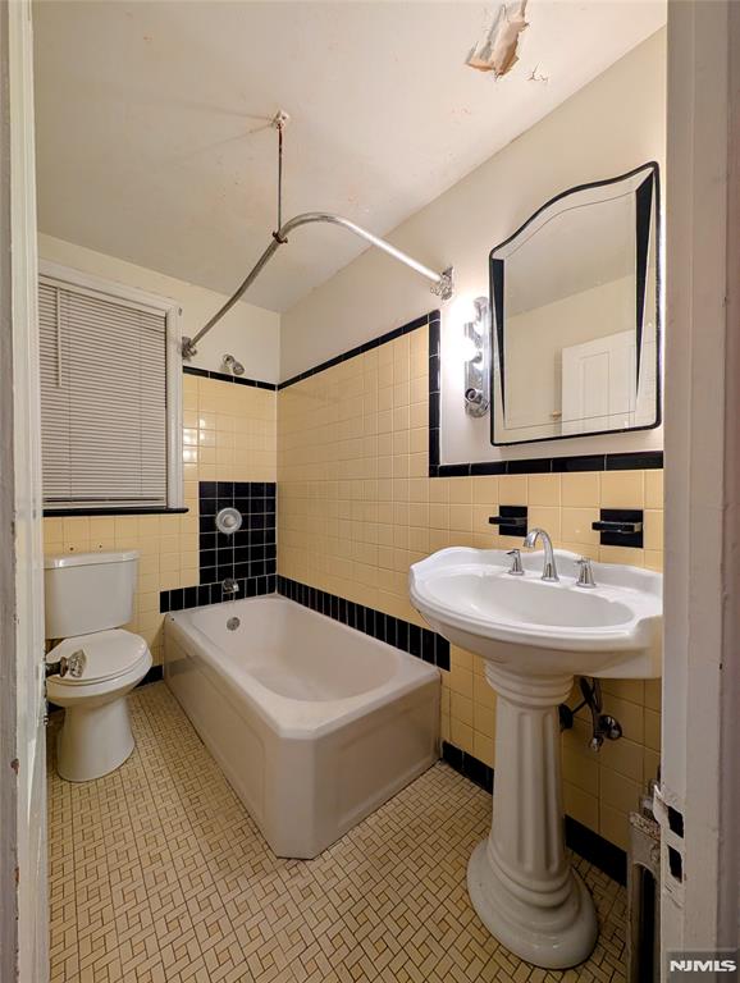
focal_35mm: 12
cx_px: 370
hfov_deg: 94.6
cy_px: 492
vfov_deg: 110.5
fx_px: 341
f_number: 1.7
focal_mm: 2.02
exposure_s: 1/120
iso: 135
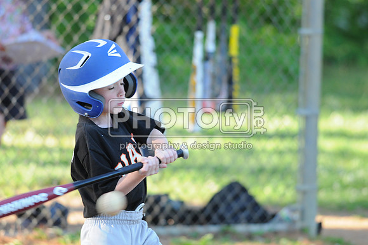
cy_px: 122
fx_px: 4594
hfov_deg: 4.6
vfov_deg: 3.0
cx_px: 184
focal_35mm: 450
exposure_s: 1/500
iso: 800
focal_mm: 300
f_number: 4
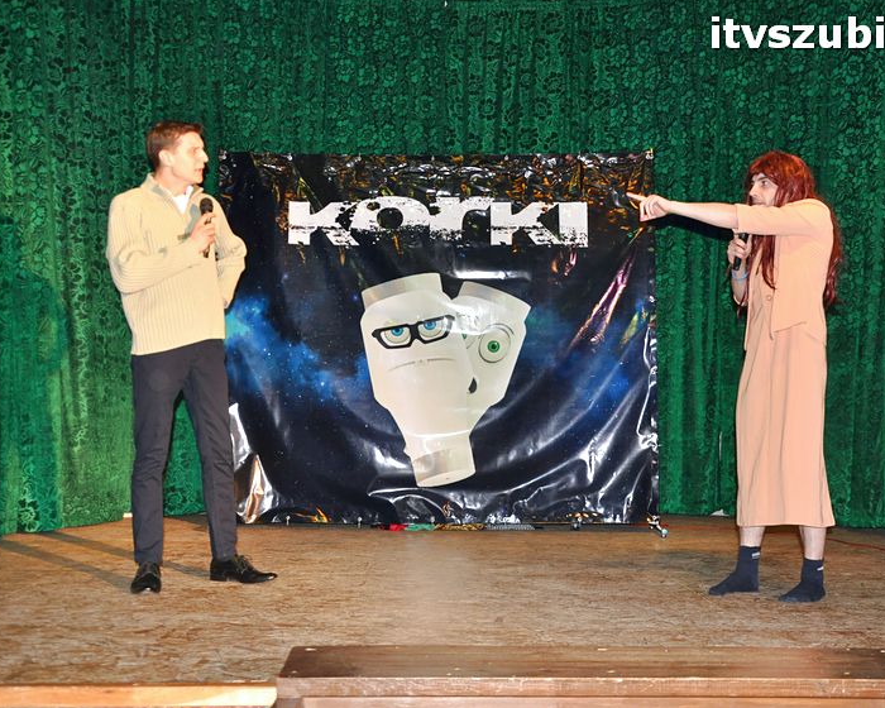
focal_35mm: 41
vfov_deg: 36.5
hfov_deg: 44.8
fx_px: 1074
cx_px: 458
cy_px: 352
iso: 1000
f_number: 4.5
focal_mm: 24
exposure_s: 1/60
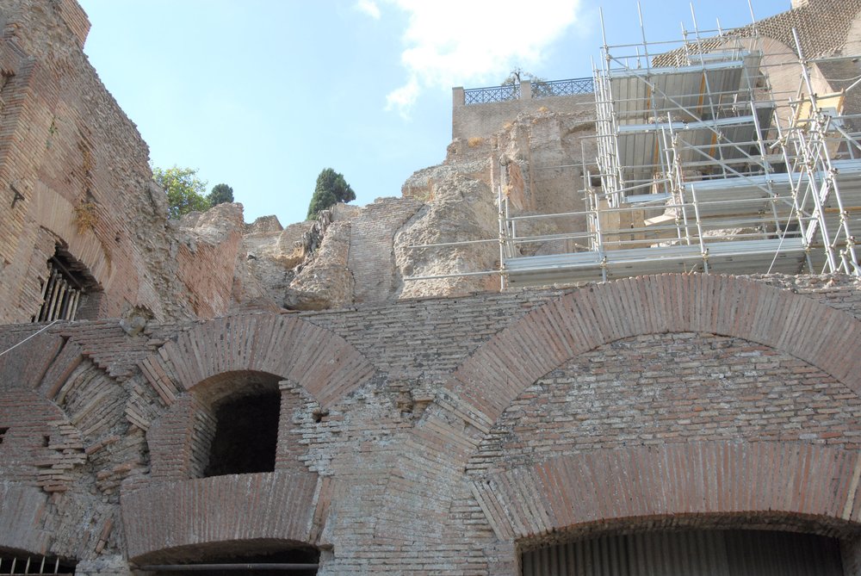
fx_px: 862
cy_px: 288
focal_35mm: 36
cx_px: 430
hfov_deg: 53.1
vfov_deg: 37.0
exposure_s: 1/100
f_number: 11
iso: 250
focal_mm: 24
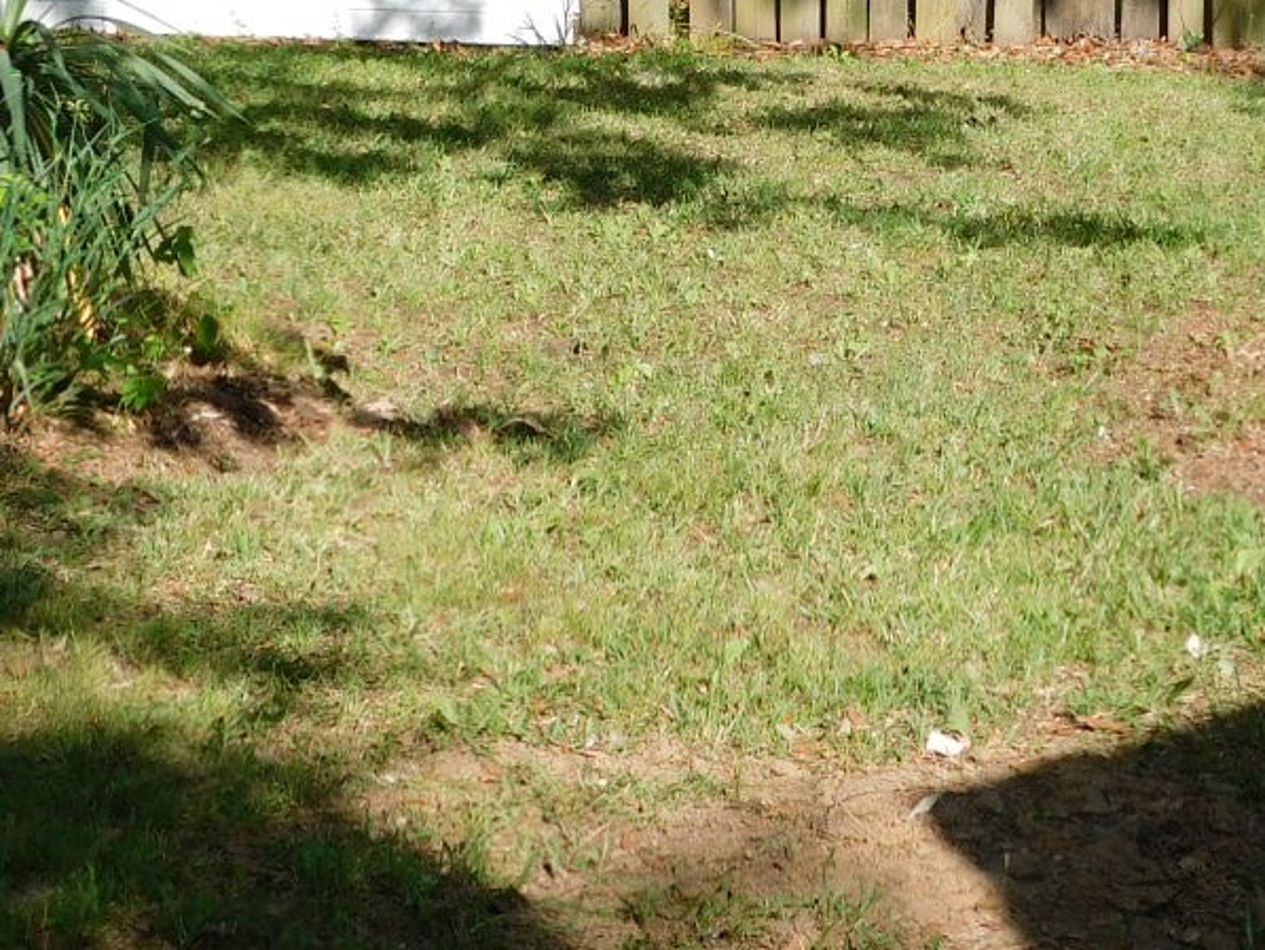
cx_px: 798
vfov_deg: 13.7
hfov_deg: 18.3
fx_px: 3912
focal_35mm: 107
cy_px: 87
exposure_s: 1/640
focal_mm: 7.1
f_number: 3.6
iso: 125
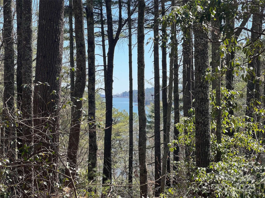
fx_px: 589
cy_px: 99
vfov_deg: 19.1
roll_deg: +1.1
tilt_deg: -1.1
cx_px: 132
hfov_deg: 25.3
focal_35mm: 77
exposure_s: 1/249
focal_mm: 9
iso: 32
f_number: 2.8
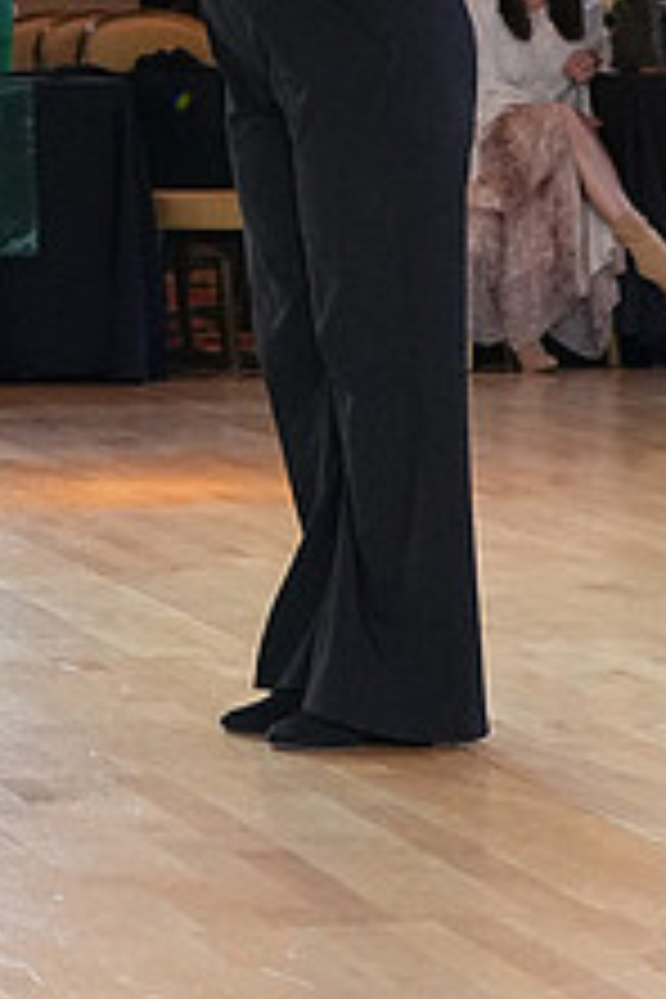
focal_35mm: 167
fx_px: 4634
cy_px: -171
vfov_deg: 12.1
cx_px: -146
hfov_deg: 8.1
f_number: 7.1
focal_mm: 43
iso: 5000
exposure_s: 1/200
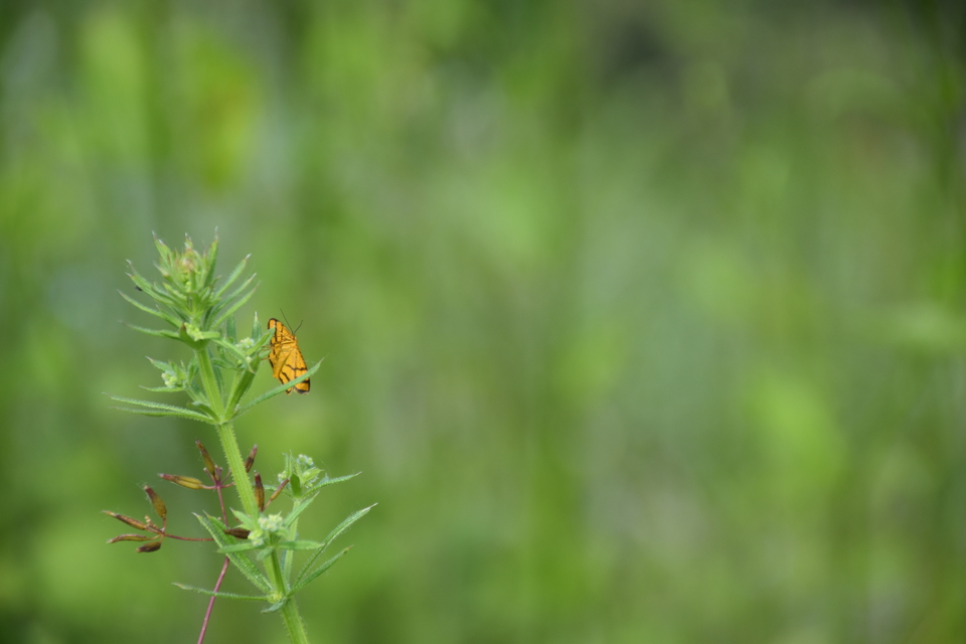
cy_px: 322
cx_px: 483
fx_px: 5635
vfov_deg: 6.5
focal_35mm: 210
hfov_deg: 9.8
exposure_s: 1/500
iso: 200
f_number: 6.3
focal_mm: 140
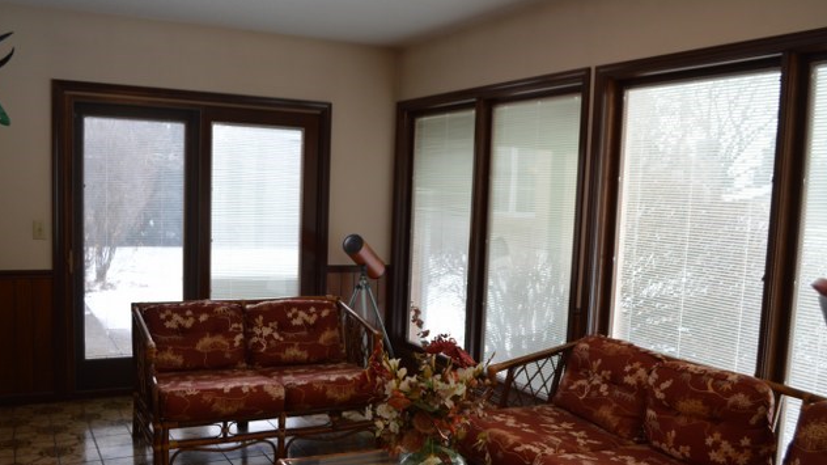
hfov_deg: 56.6
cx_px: 410
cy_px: 271
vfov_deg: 33.6
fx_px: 767
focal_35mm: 35
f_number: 4.5
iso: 400
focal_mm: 22
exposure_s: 1/80
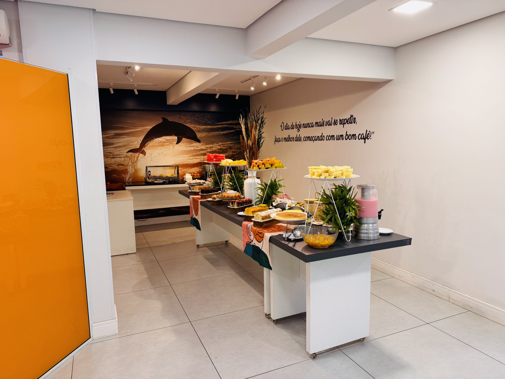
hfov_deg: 71.6
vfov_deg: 56.8
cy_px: 190
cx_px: 252
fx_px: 350
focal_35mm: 24
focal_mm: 6.76
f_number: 1.78
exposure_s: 1/60
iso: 125
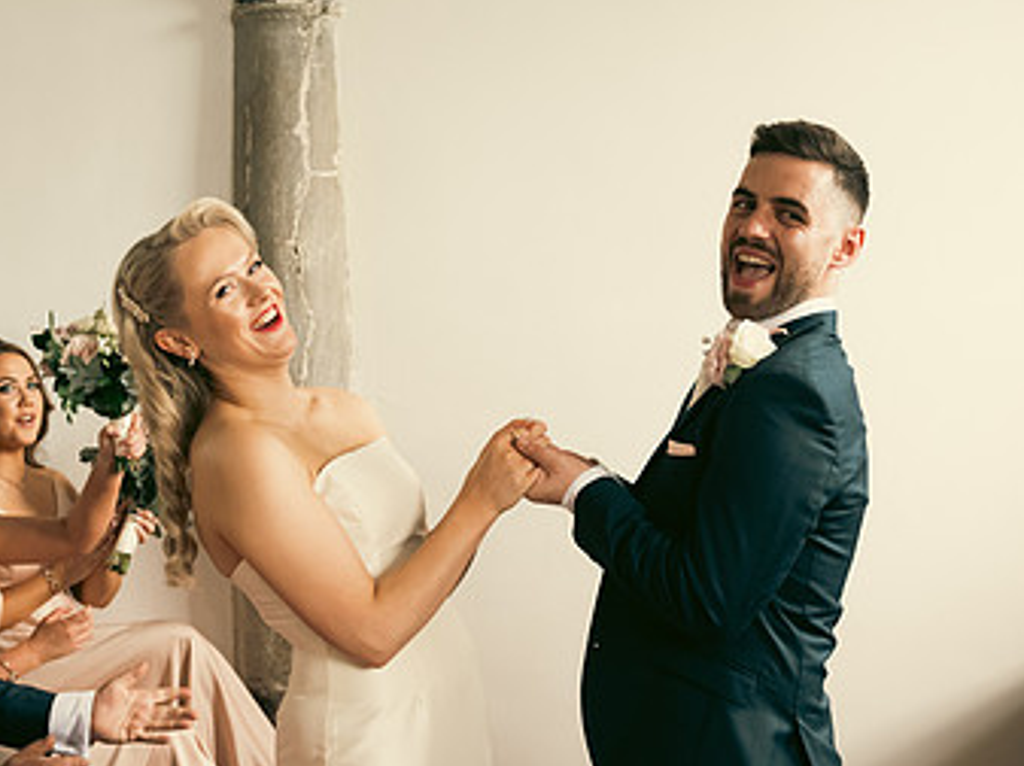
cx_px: 489
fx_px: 1714
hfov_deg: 33.3
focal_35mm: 58
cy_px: 388
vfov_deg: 25.2
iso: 800
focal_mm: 35
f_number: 3.5
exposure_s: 1/160
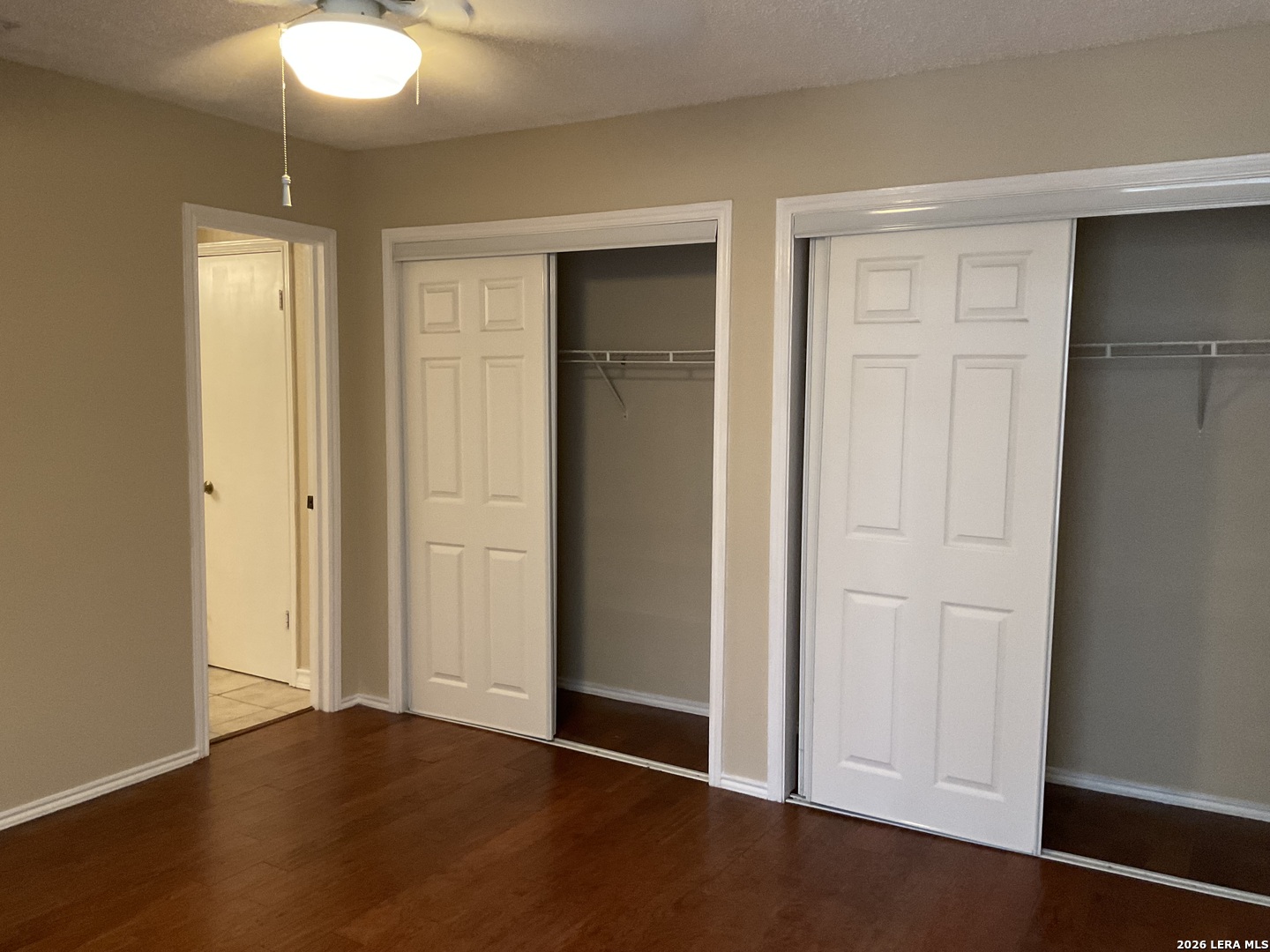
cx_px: 635
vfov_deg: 48.2
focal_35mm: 29
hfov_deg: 61.7
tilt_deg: -4.5
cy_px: 476
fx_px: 1064
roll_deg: -0.3
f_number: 1.8
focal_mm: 3
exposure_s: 1/40
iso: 320
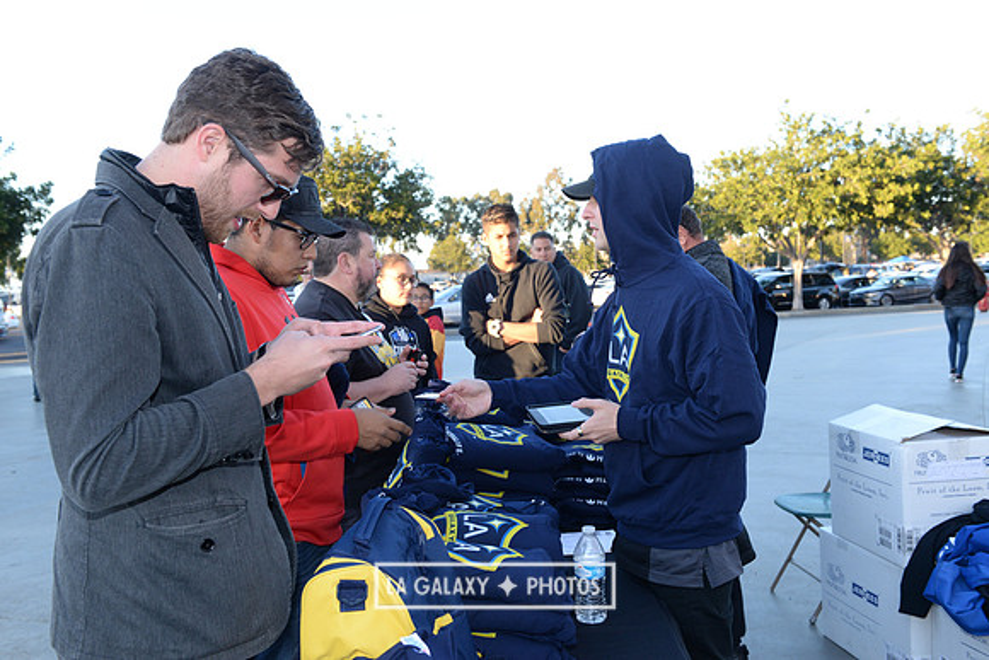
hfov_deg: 53.1
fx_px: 989
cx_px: 494
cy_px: 330
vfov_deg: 36.9
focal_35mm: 36
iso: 800
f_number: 7.1
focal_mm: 36
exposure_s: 1/200
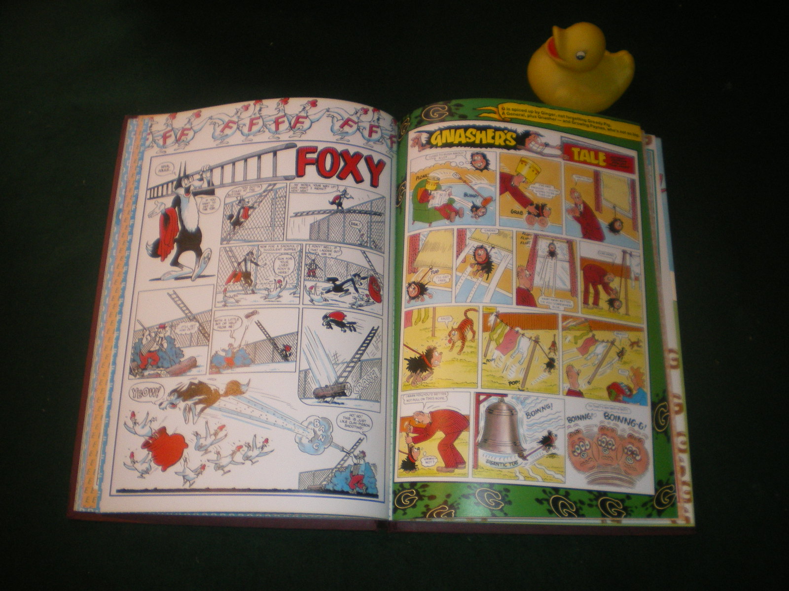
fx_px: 866
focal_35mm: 38
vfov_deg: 37.7
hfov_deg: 49.0
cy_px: 296
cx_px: 394
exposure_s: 1/50
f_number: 3.1
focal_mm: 6.3
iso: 200
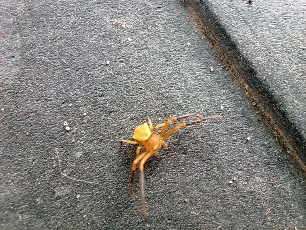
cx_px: 153
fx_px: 248
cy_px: 115
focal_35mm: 28
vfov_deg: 49.8
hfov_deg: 63.4
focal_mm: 3.74
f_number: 2.25
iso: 320
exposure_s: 1/51.7
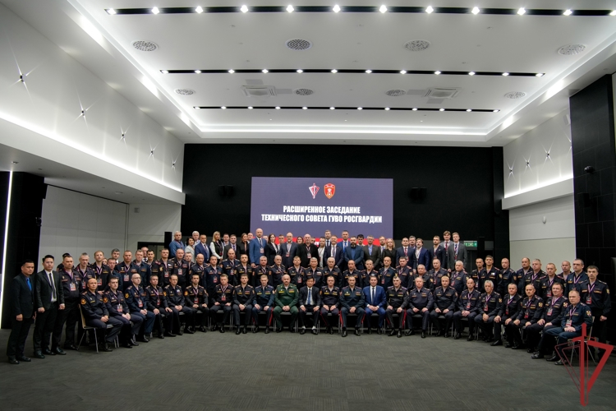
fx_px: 436
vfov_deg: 50.4
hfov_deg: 70.4
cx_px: 308
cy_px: 206
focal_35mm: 26
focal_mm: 17
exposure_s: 1/160
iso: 1000
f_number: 4
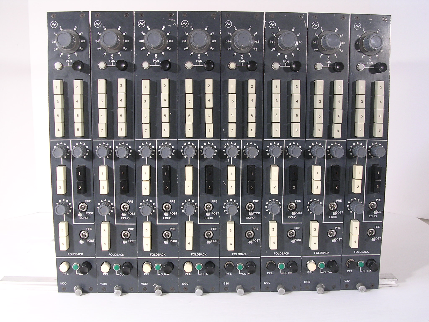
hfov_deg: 45.8
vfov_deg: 35.1
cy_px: 161
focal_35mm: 41
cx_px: 214
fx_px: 508
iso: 100
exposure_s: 1/7.3
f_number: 2.9
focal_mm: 6.2
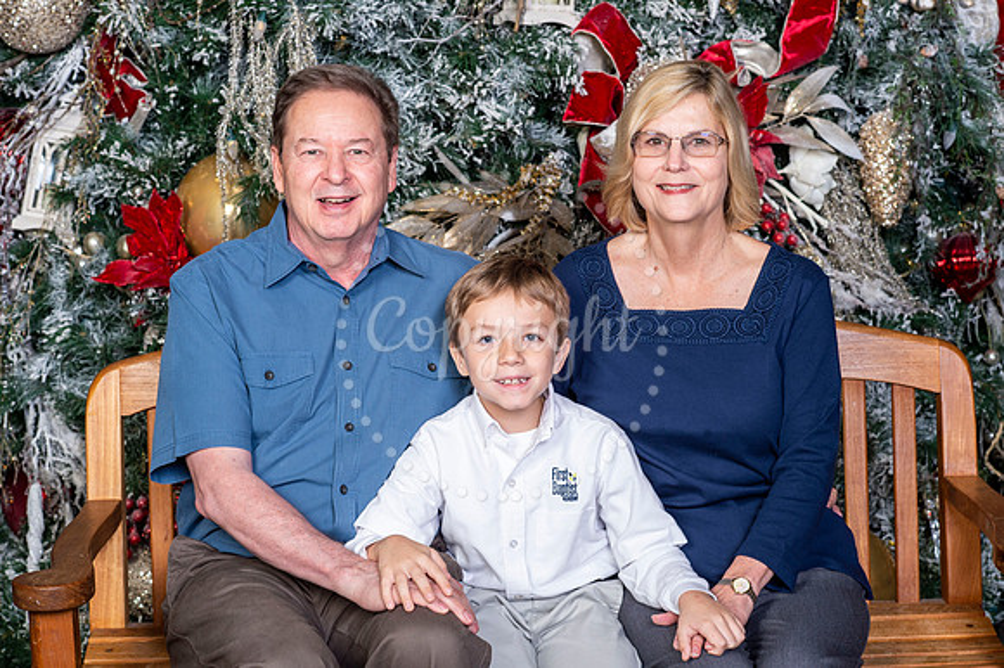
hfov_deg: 23.9
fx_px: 2369
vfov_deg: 16.1
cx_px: 502
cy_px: 334
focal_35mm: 85
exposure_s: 1/125
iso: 400
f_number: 8
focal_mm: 85
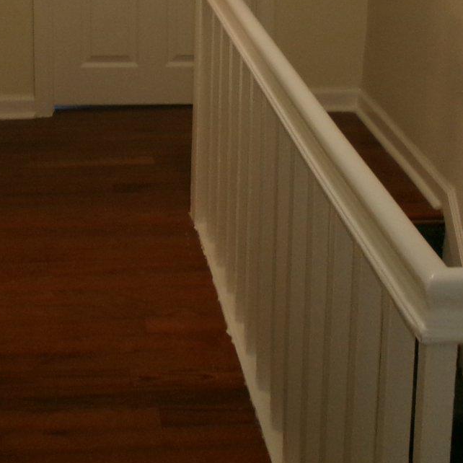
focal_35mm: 79
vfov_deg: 21.1
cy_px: -6
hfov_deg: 21.6
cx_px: 92
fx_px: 1195
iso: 200
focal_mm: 5.1
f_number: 3.9
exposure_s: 1/34
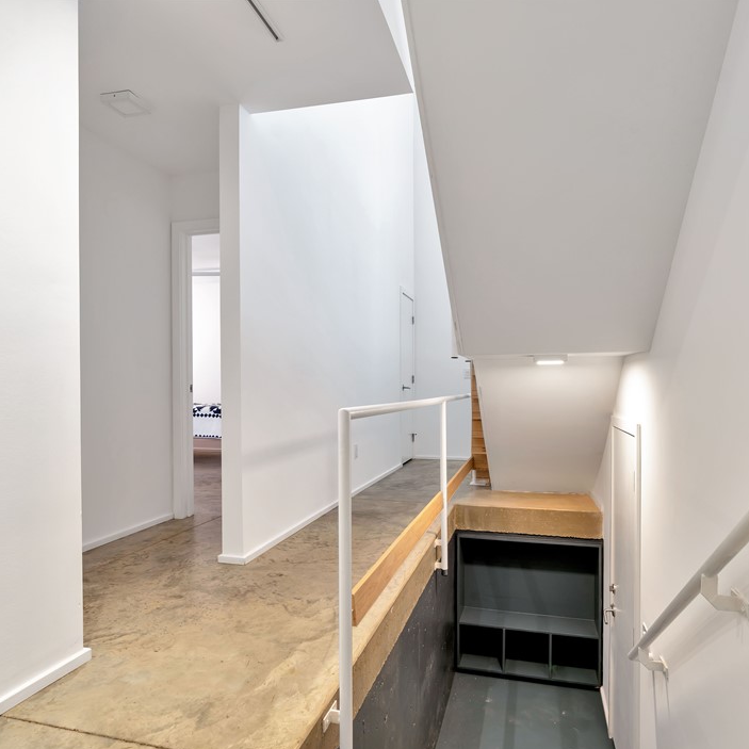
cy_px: 381
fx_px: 514
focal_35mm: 21
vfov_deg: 72.1
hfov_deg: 72.1
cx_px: 389
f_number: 6.3
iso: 100
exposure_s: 1/5
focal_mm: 16
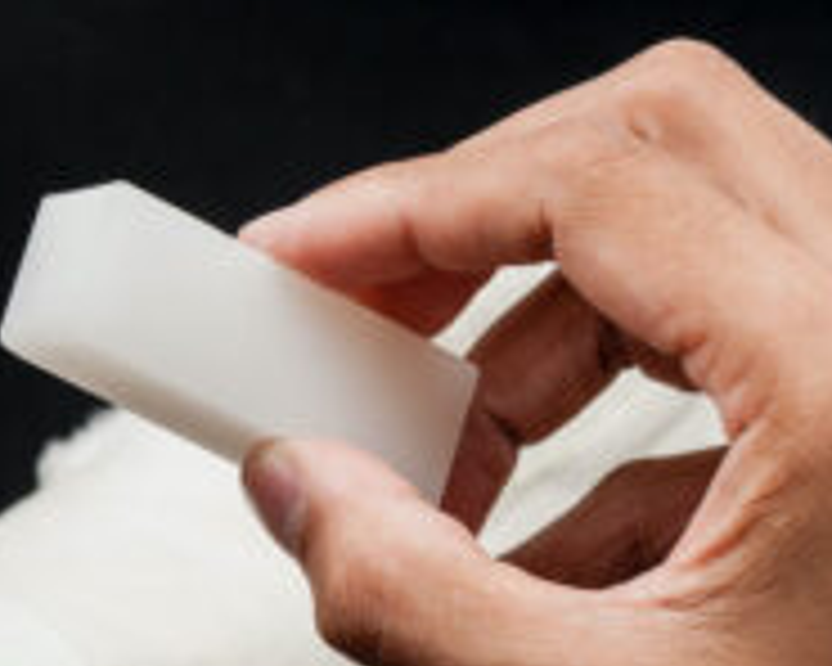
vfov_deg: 6.1
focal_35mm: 255
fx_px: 6279
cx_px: -13
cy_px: 376
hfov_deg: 7.5
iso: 200
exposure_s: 1/200
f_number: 14
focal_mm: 105
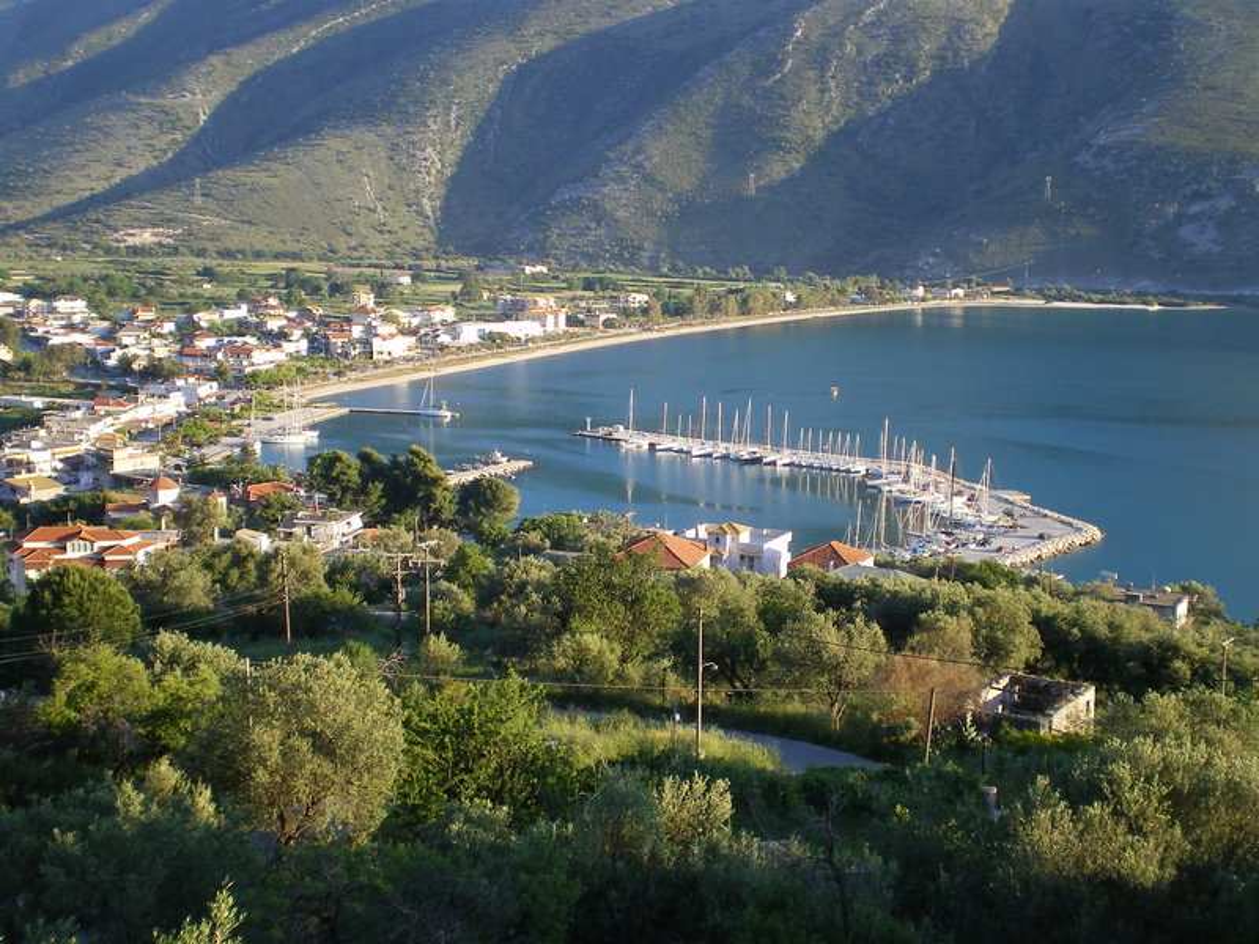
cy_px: 472
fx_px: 1819
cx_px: 630
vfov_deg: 29.1
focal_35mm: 50
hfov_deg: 38.2
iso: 64
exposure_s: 1/80
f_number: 5.2
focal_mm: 8.4
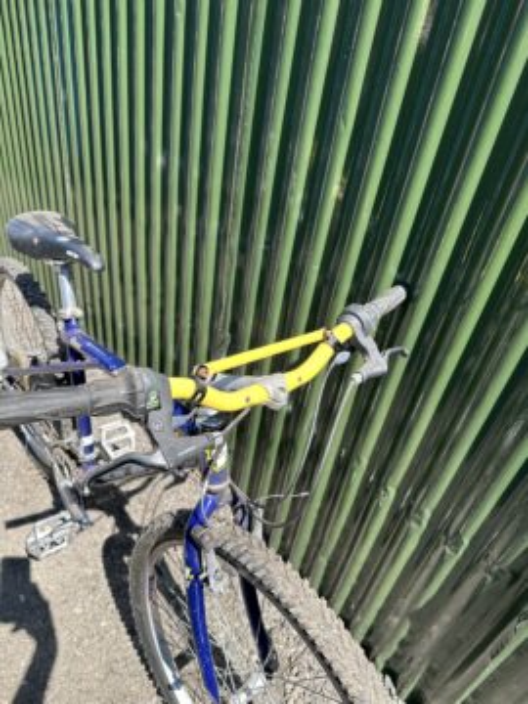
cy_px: 352
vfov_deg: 71.6
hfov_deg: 56.8
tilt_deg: -37.9
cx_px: 264
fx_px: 488
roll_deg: -10.2
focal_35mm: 24
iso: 80
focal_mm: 6.86
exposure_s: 1/1144
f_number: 1.78
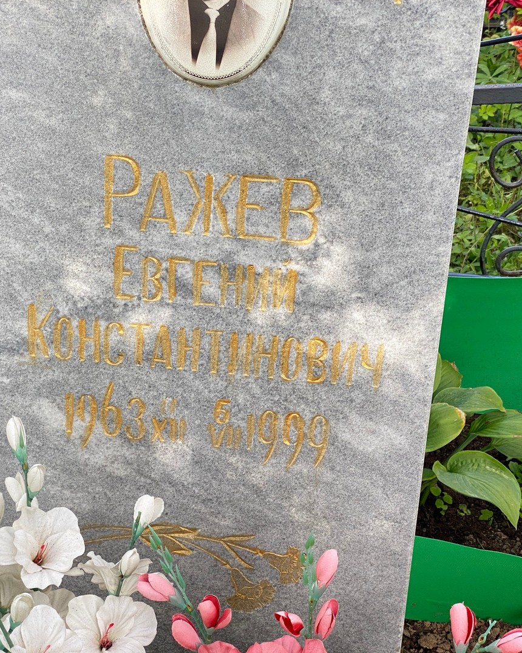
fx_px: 1313
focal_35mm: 68
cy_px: 326
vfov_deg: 27.9
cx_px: 194
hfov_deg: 22.4
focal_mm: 6
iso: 20
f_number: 2
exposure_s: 1/146
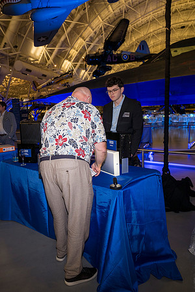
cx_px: 98
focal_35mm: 16
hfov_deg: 73.7
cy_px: 146
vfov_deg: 96.7
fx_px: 130
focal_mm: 16
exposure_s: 1/40
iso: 110
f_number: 2.5
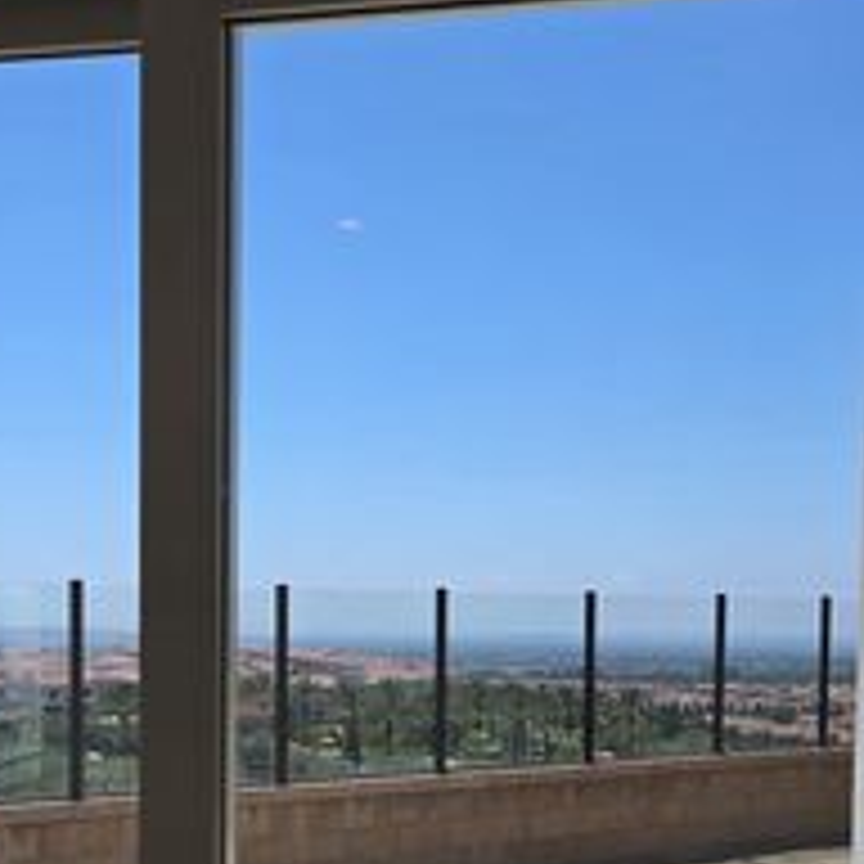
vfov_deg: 31.3
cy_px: 700
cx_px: 266
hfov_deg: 31.9
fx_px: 1497
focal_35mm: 53
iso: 25
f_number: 1.8
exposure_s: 1/1879
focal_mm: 5.4
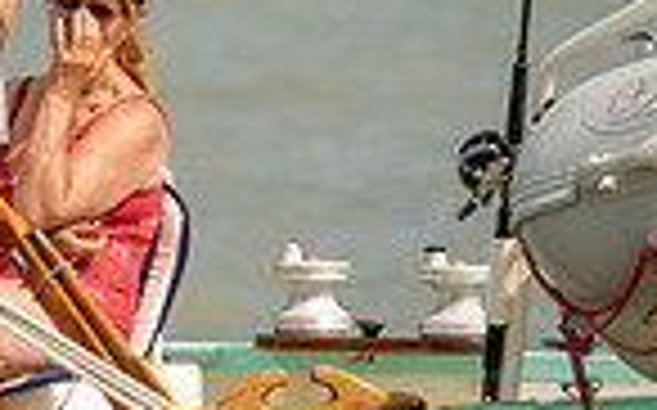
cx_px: 184
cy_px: -35
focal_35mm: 2224
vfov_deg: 0.6
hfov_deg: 0.9
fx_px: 39791
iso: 110
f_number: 6.3
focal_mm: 550
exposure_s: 1/640
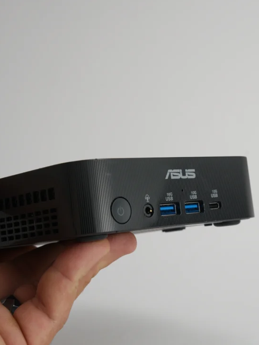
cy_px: 173
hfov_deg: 18.2
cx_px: 148
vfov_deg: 24.1
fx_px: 808
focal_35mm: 81
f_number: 11
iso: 160
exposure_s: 1/100
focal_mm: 60
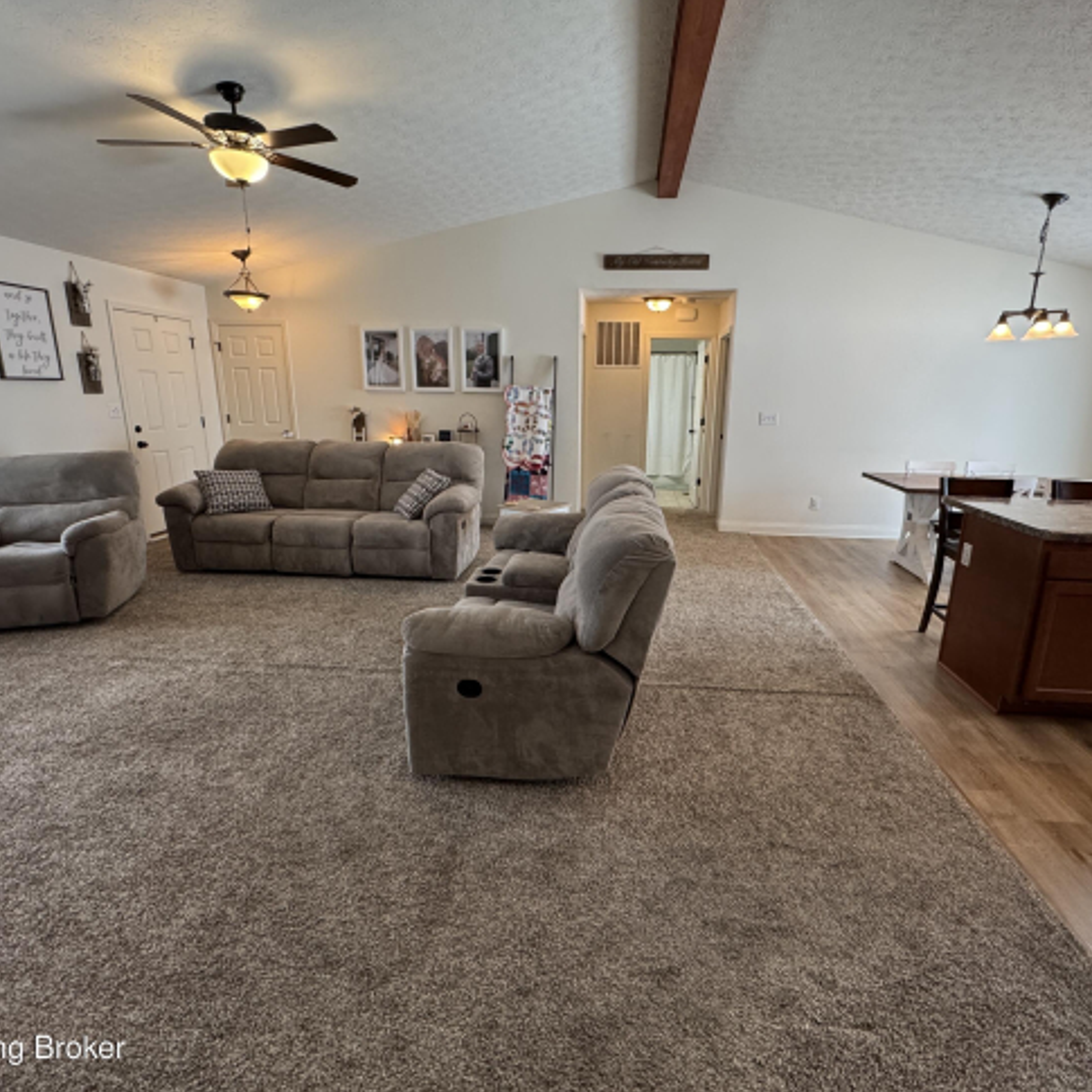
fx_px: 607
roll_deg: -1.7
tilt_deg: -14.9
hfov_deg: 83.9
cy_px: 536
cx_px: 580
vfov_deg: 84.0
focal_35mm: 17
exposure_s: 1/120
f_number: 2.2
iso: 320
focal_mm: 2.22
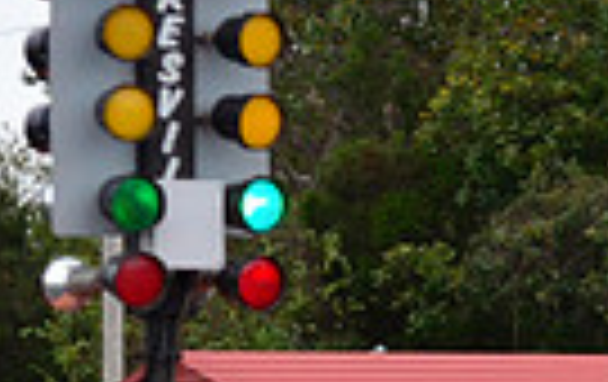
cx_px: 1117
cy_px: 831
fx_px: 7605
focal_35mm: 458
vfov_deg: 2.9
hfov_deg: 4.5
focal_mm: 70
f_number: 8
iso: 1000
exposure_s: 1/1000
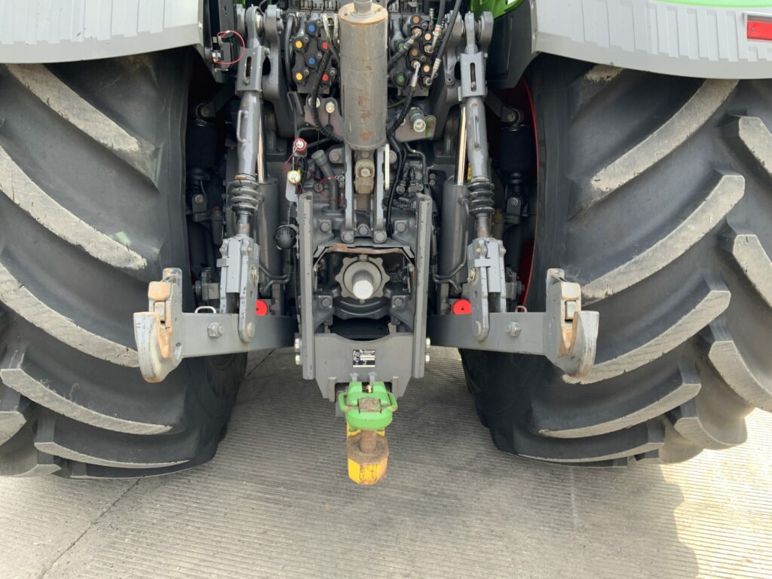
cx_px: 386
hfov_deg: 61.7
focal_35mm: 29
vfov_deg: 48.2
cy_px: 290
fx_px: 647
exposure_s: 1/122
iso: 25
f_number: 1.8
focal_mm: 3
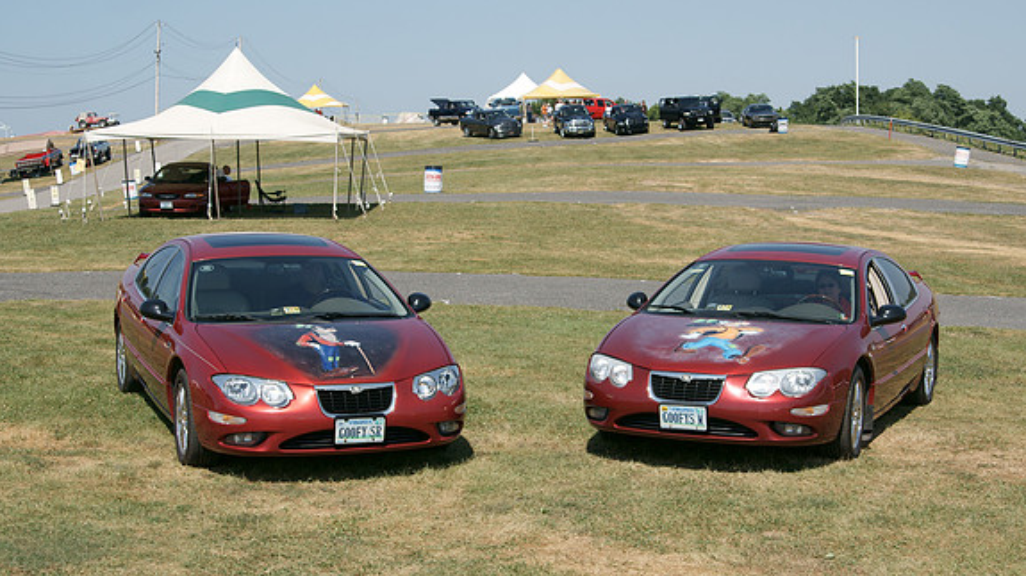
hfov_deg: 37.5
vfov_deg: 21.6
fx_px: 1510
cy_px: 336
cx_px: 516
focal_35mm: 56
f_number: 4
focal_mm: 35
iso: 100
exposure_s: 1/1600
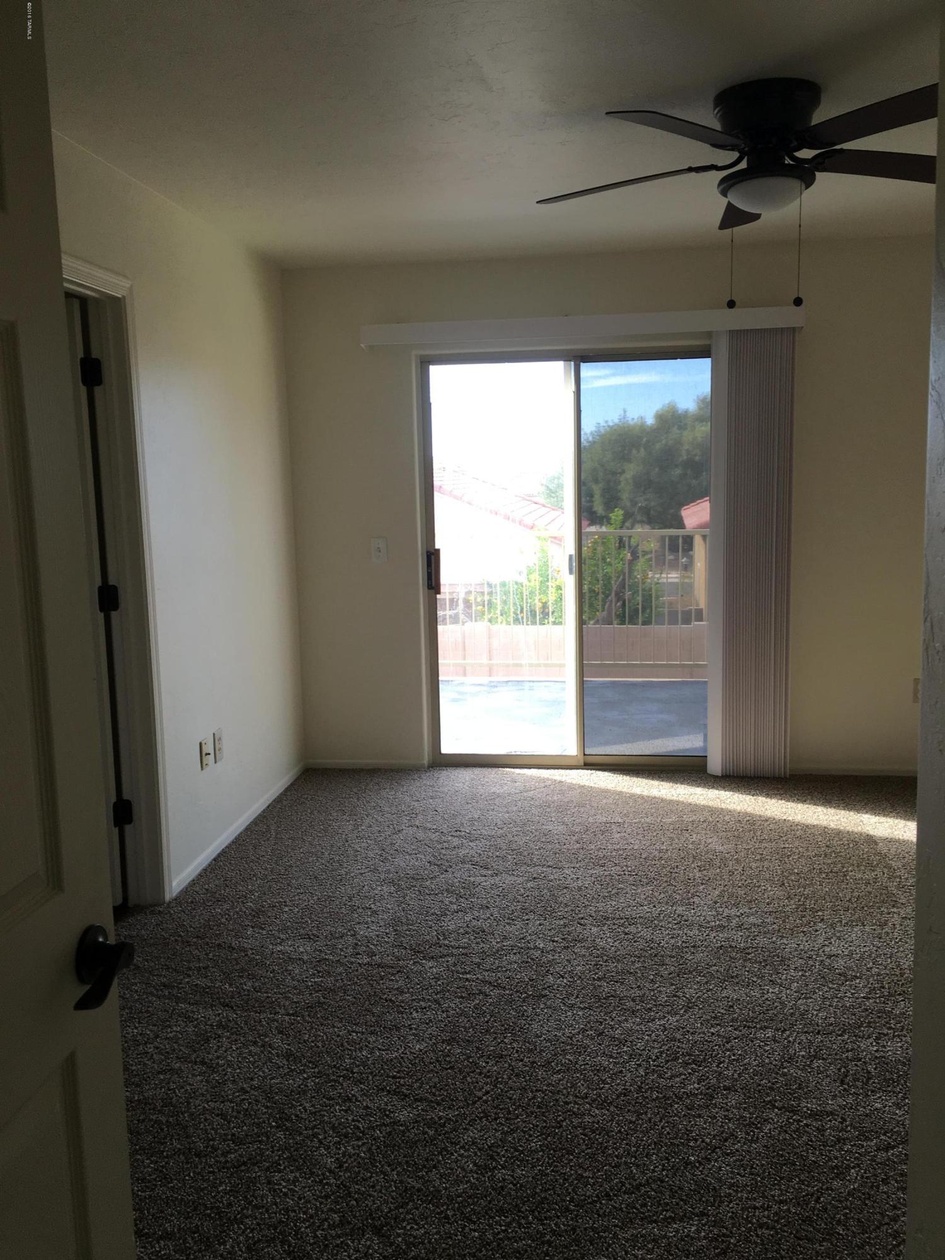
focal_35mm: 29
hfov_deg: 48.2
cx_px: 472
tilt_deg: -7.7
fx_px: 1056
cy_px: 630
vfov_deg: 61.7
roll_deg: +1.2
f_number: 2.2
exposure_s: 1/120
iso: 32
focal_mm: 4.15
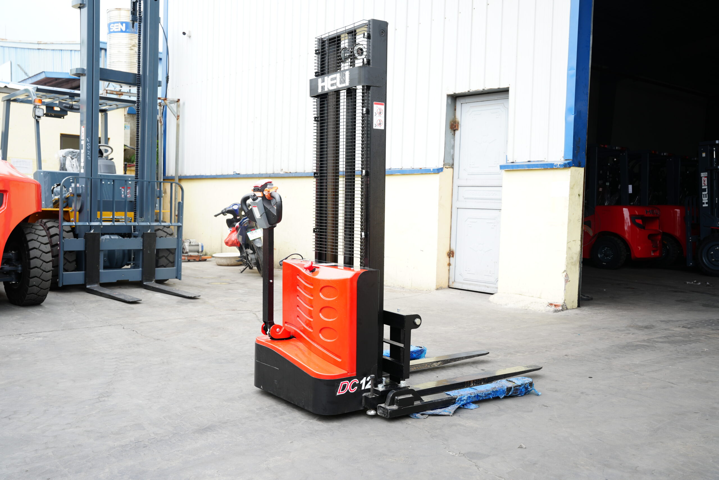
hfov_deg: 55.4
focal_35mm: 34
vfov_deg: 38.6
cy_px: 240
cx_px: 360
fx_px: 685
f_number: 5
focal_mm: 34.3
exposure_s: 1/100
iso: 100
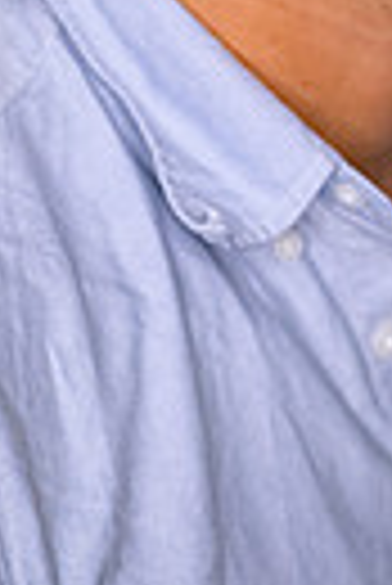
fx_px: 4789
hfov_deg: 4.7
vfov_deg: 6.9
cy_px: -202
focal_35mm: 294
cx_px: 311
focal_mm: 85
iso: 2000
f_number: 3.2
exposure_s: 1/200
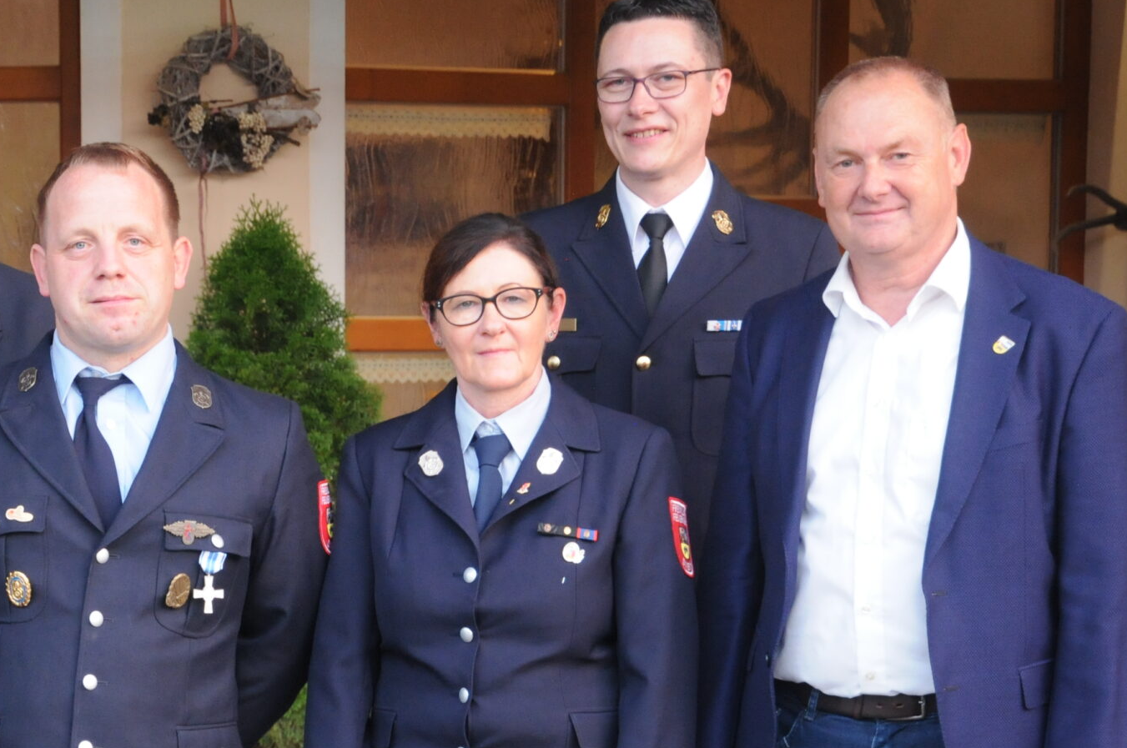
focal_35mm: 108
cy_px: 605
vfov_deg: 12.6
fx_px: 3377
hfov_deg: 18.6
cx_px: 123
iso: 1000
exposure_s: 1/25
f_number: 4.8
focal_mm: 38
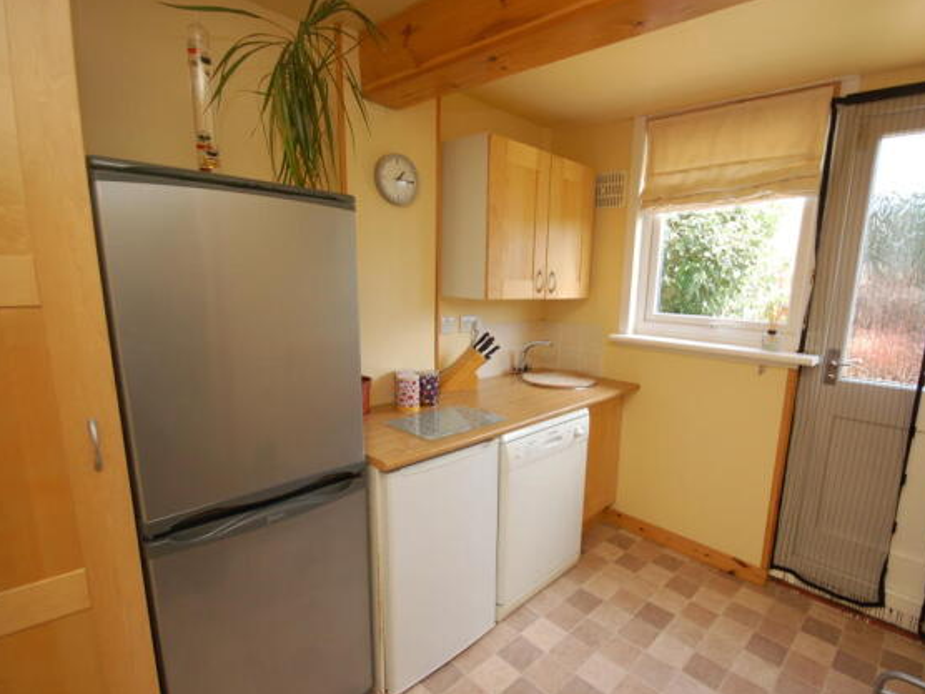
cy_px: 358
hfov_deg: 90.3
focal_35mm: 17
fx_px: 454
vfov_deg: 74.7
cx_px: 536
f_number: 6.3
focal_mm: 10
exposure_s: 1/160
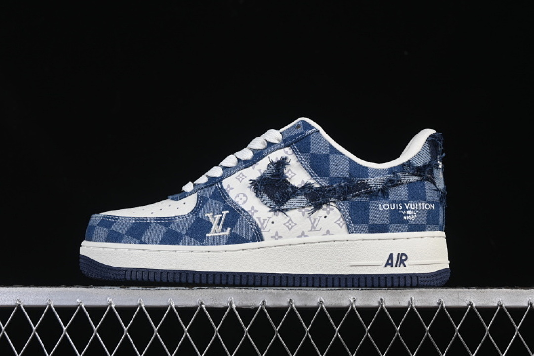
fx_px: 1112
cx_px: 267
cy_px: 178
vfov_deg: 18.2
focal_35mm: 75
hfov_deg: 27.0
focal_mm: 50
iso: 160
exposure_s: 1/80
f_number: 8
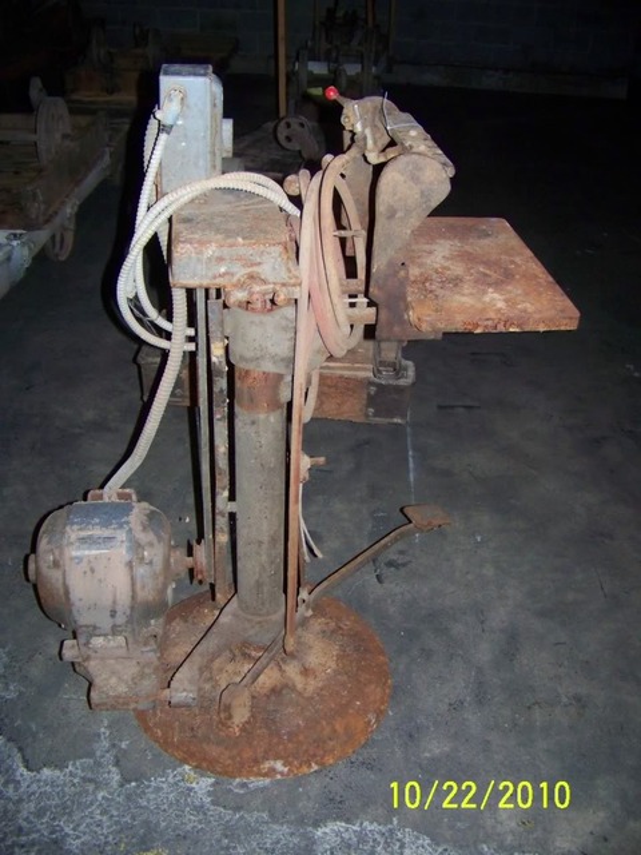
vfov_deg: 51.4
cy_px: 428
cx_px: 320
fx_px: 889
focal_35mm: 36
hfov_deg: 39.7
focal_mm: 5.85
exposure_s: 1/30
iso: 200
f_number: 2.8
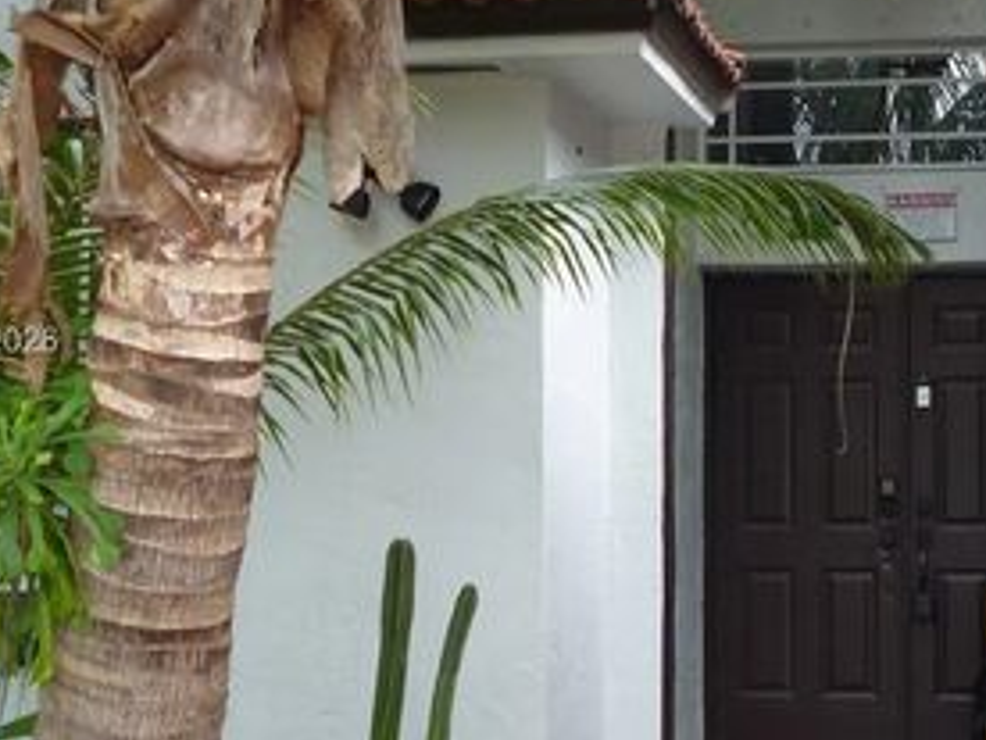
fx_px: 1851
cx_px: 757
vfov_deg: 22.6
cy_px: 343
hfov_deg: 29.3
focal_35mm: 65
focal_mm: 5
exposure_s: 1/60
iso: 100
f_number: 3.1
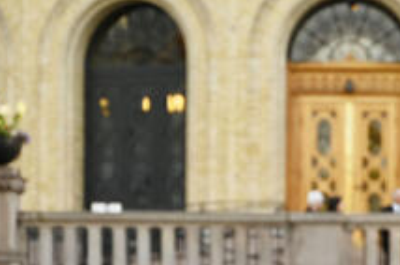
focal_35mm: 213
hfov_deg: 9.7
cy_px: 450
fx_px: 2363
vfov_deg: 6.3
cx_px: 307
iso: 125
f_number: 2.8
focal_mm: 57
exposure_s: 1/250
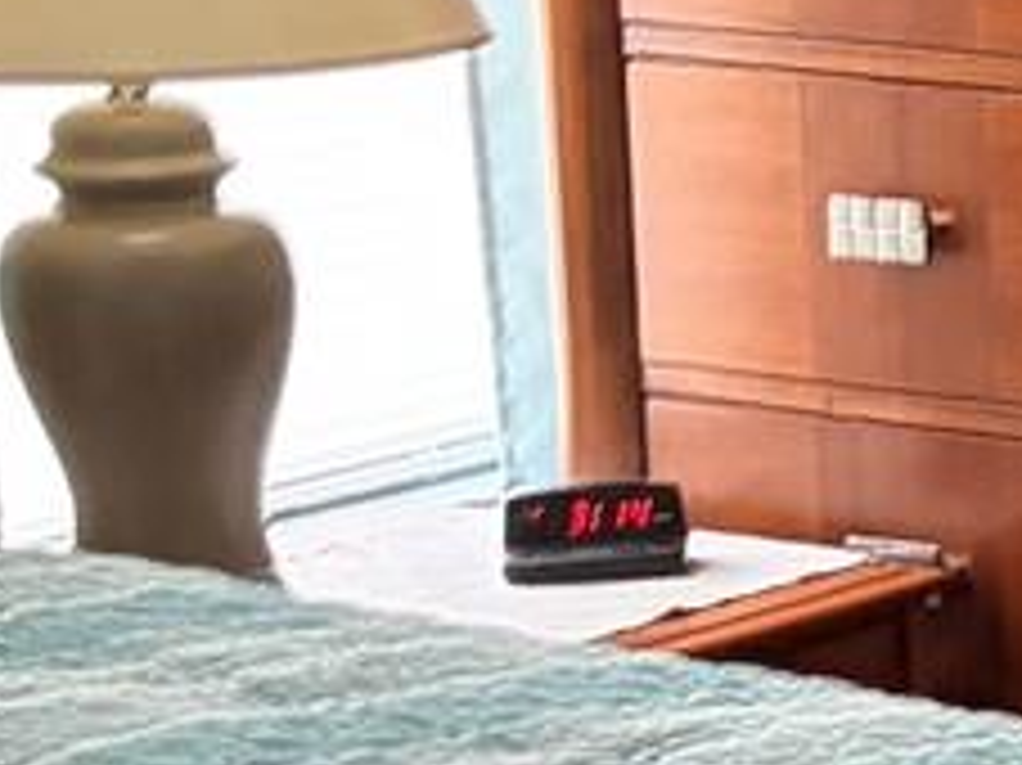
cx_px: 2994
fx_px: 5400
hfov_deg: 8.9
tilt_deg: -10.7
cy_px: 302
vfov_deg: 8.1
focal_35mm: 183
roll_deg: +0.0
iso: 400
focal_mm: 5.96
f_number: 1.6
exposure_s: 1/60
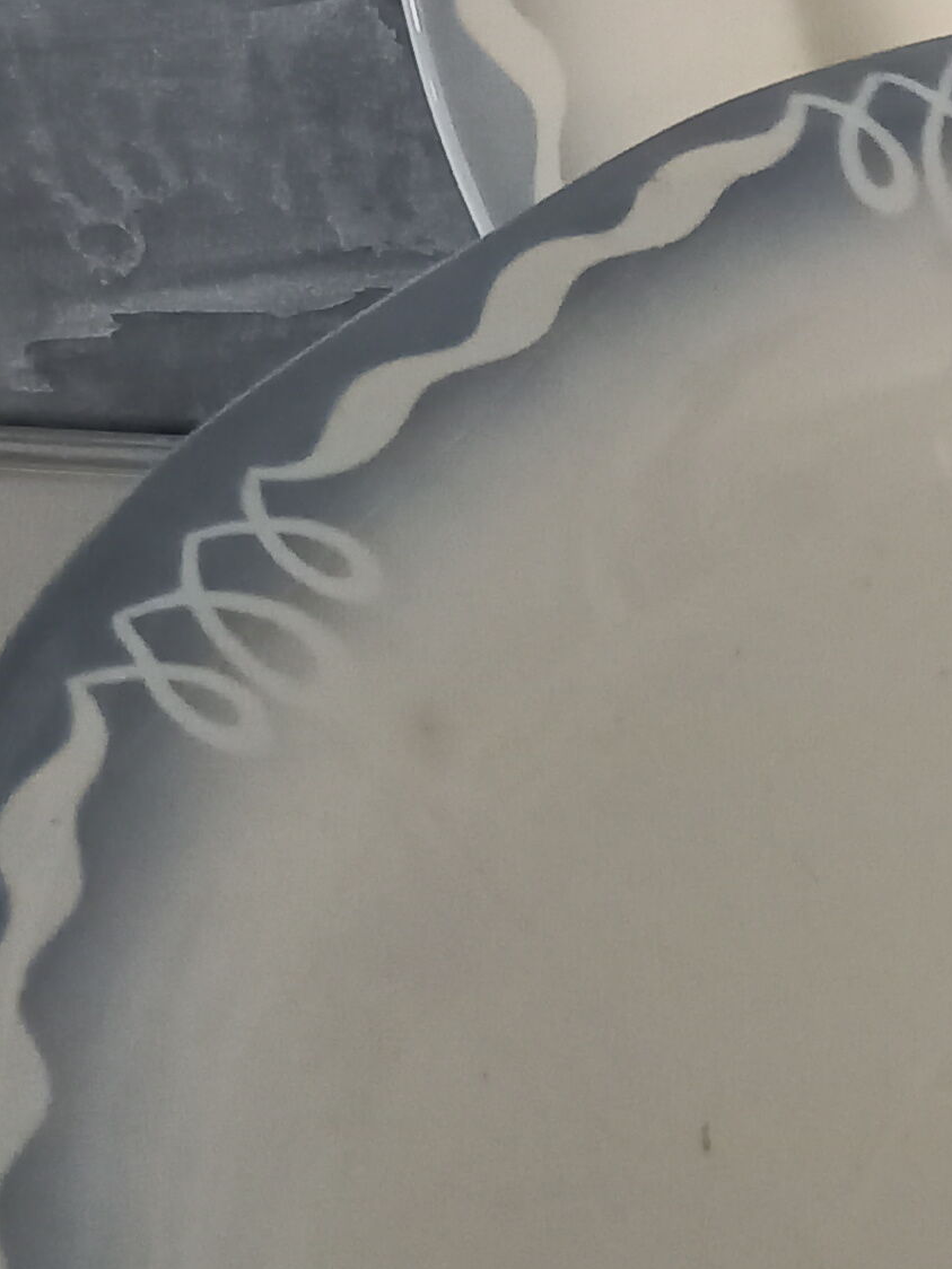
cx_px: 1458
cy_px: 405
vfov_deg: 21.9
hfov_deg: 15.3
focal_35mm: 89
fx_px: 3264
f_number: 2
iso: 1250
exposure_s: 1/20
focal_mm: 4.6
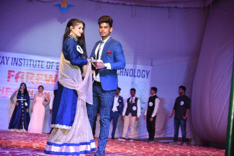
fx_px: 637
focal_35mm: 98
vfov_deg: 14.0
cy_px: 78
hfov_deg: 20.8
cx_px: 117
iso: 1600
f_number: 4.8
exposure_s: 1/200
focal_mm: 98
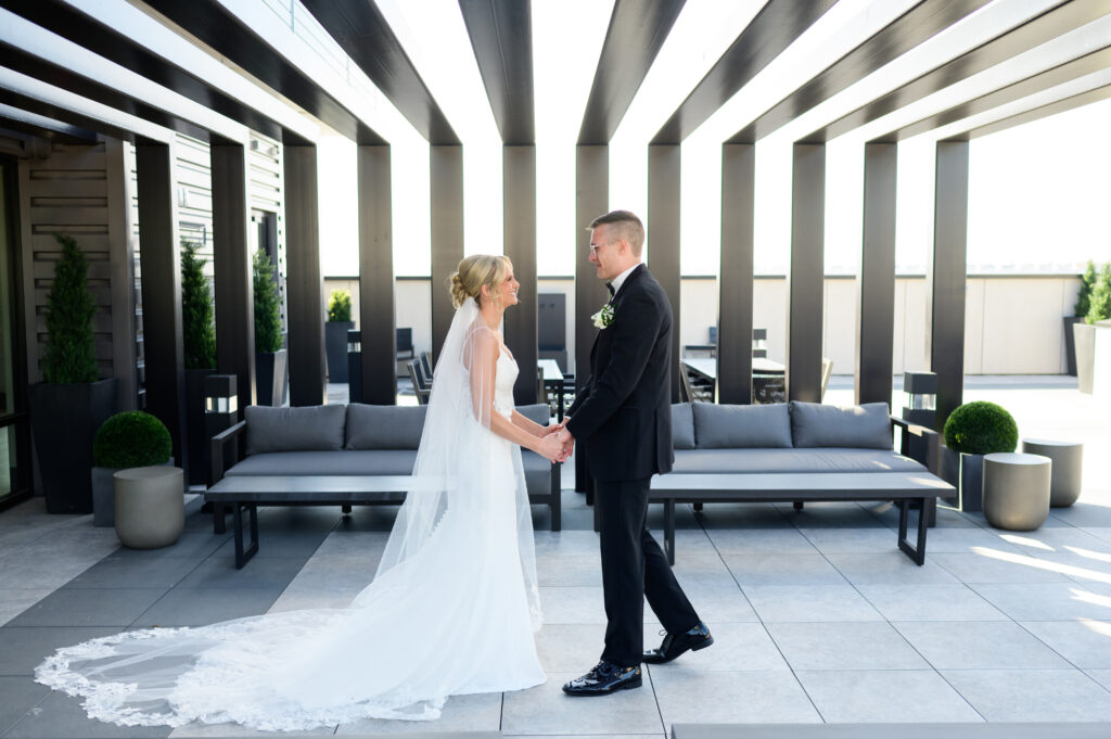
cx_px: 556
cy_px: 370
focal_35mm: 35
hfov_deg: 54.5
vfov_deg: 37.8
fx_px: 1079
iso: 800
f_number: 2.5
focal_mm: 35
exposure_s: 1/2500
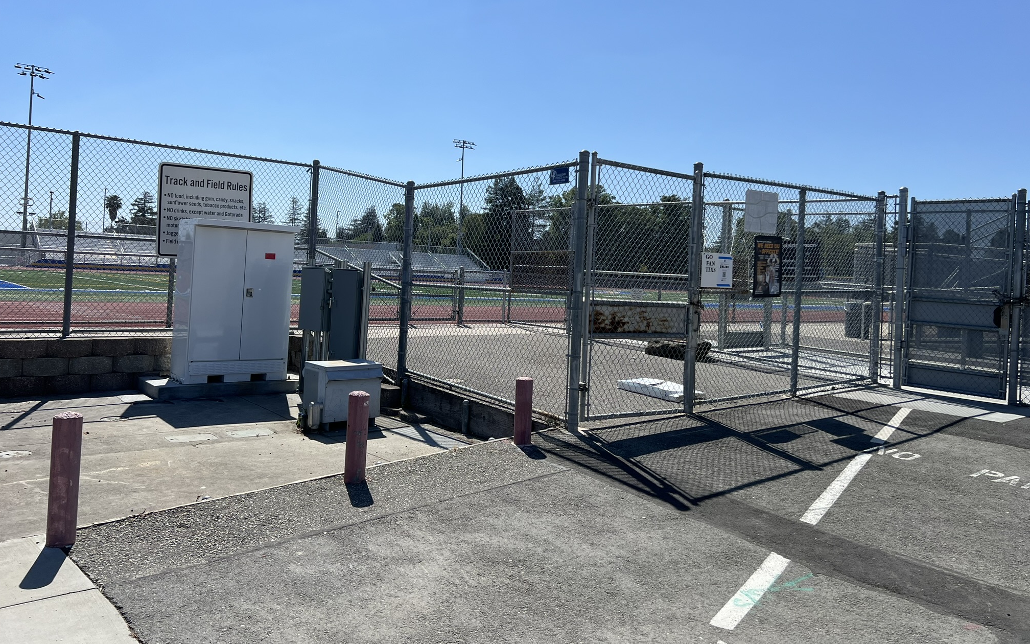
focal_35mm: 28
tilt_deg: +0.1
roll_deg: -2.8
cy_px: 259
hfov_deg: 66.5
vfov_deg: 44.3
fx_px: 786
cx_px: 516
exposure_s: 1/7463
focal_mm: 5.7
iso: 50
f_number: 1.5
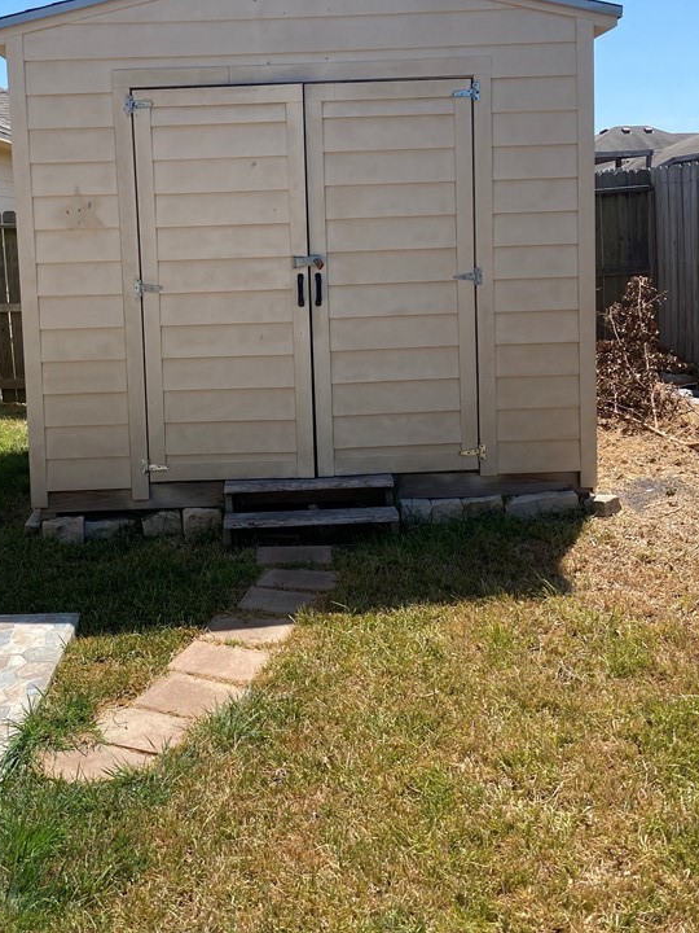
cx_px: 294
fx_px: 996
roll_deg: +1.8
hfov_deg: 38.6
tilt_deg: -5.4
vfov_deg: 49.4
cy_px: 321
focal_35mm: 37
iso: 32
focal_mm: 4.25
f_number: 1.8
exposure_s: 1/2688
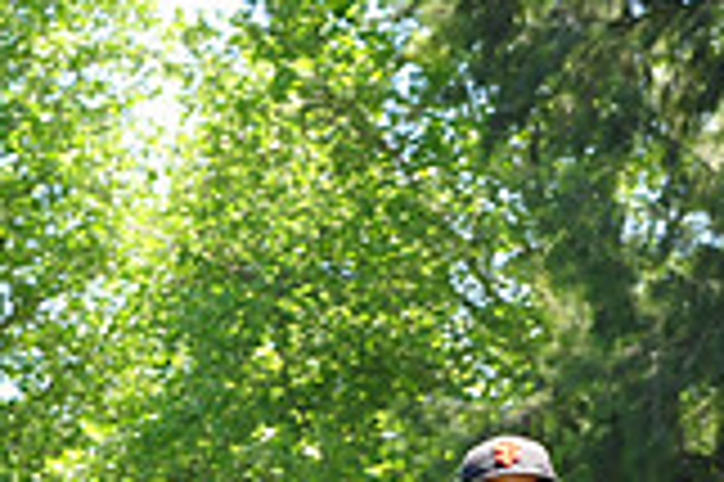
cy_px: 811
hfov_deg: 7.1
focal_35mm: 289
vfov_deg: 4.7
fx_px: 5806
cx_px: 432
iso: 200
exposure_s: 1/125
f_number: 8
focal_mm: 80
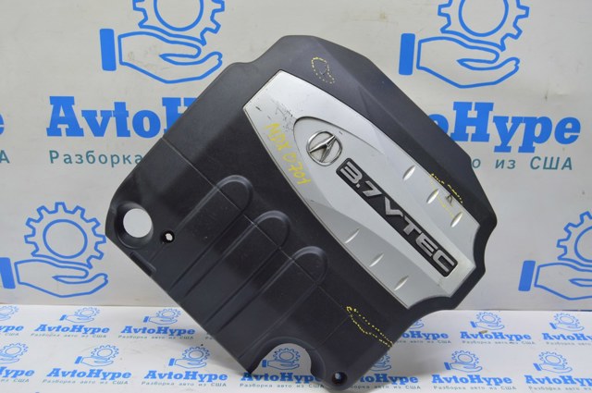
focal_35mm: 34
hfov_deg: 55.2
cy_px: 196
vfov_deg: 38.3
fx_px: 567
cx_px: 296
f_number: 5.6
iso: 400
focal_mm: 23
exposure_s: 1/20
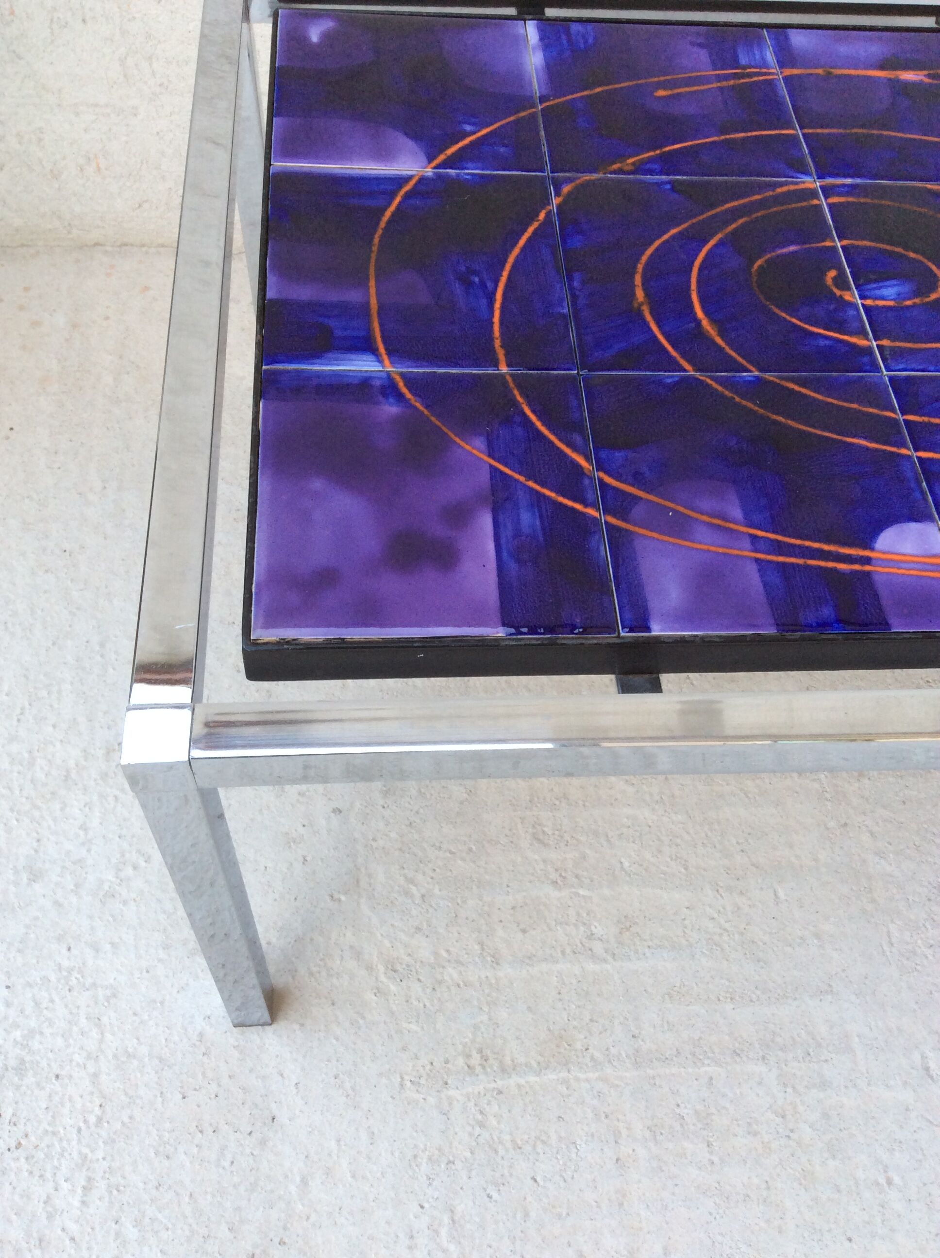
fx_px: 1162
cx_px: 470
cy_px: 629
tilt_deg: -55.0
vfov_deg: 56.9
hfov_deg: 44.1
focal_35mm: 32
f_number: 2.4
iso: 50
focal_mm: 3.3
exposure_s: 1/100
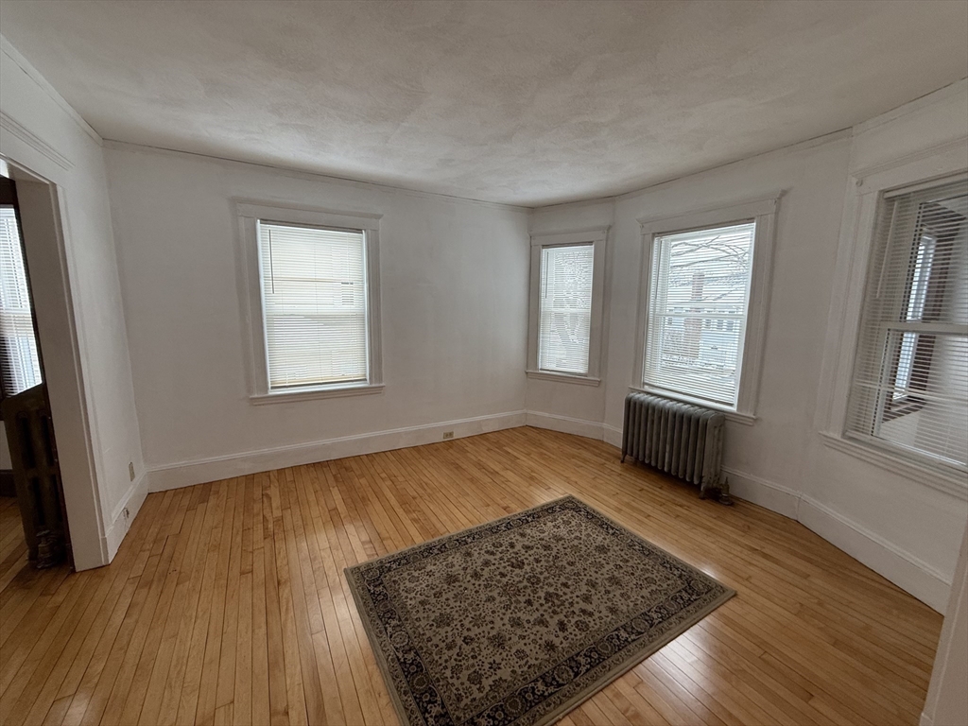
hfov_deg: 102.1
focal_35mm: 14
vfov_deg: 85.7
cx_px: 484
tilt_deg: -7.2
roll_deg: -1.6
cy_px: 363
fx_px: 391
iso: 64
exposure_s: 1/120
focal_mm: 2.22
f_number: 2.2
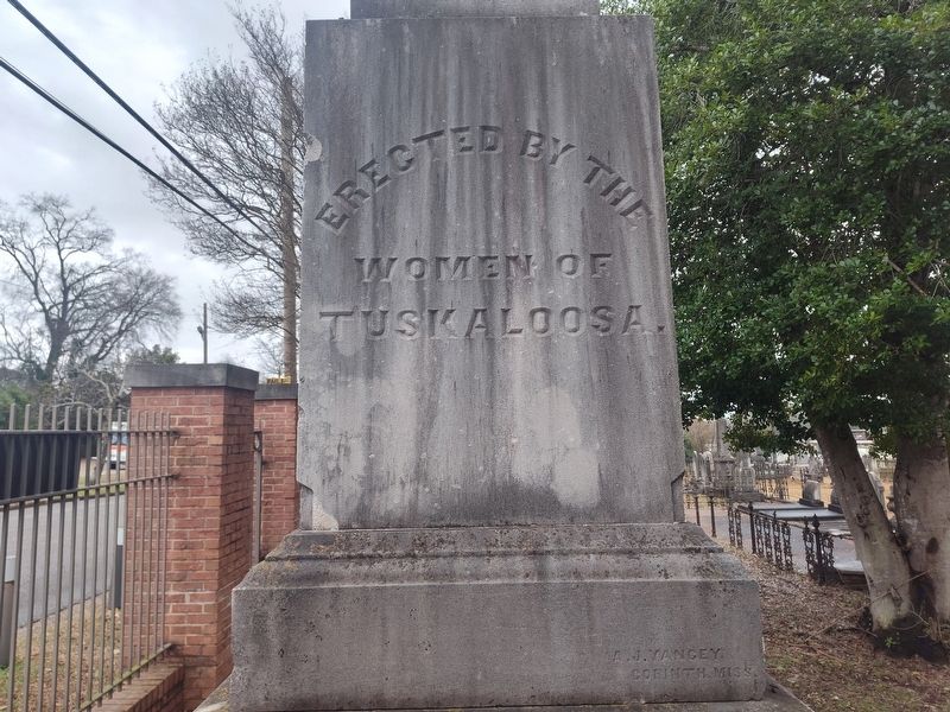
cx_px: 475
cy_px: 356
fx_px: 631
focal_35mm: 23
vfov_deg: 58.9
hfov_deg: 73.9
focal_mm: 5.56
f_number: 1.8
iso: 140
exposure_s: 1/120
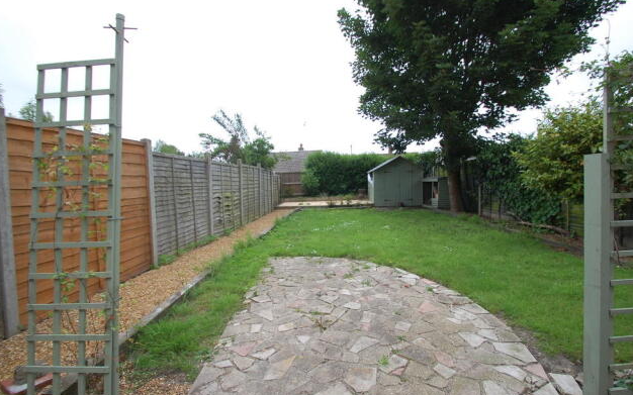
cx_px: 320
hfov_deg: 97.8
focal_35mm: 16
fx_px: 276
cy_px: 192
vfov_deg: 71.2
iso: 200
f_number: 7.1
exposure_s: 1/200
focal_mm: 10
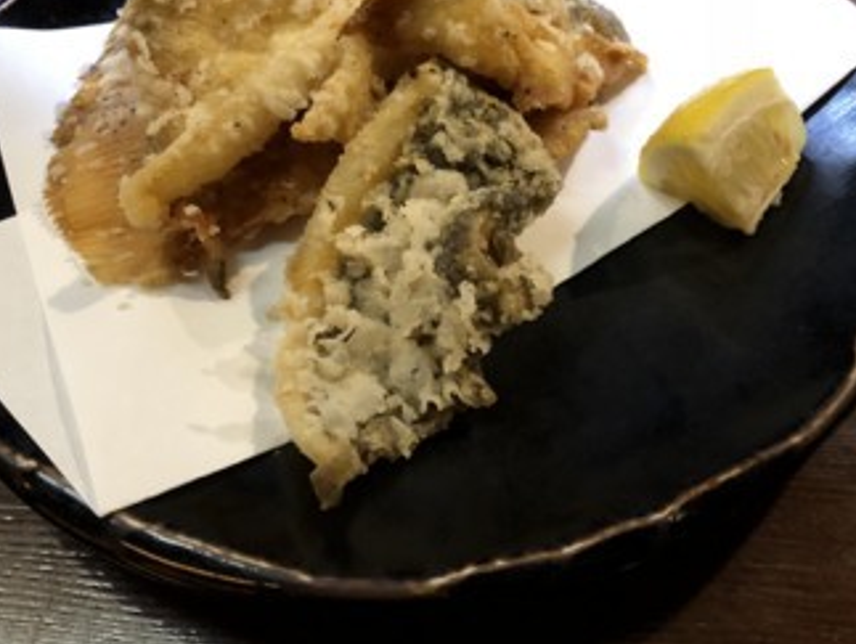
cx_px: 395
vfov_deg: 36.6
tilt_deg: -52.4
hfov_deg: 47.8
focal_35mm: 39
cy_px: 223
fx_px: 965
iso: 100
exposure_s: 1/11
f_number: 1.8
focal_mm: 4
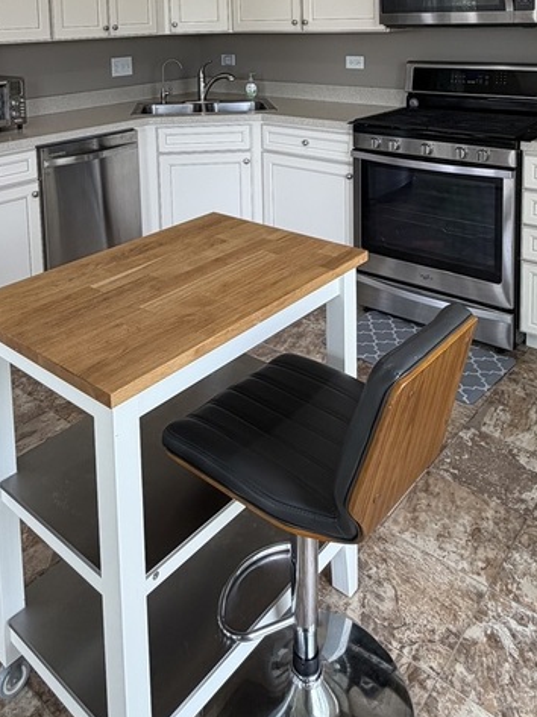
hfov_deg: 43.9
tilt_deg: -4.9
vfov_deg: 51.0
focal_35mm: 32
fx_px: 663
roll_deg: +1.5
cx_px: 220
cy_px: 85
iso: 80
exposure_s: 1/120
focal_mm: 2.22
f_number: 2.2
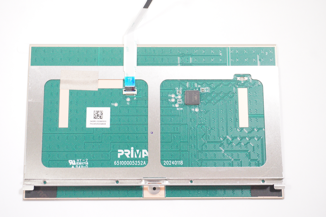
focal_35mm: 54
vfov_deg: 25.0
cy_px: 108
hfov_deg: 36.9
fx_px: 489
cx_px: 163
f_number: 5.6
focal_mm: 36
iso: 6400
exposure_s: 1/400
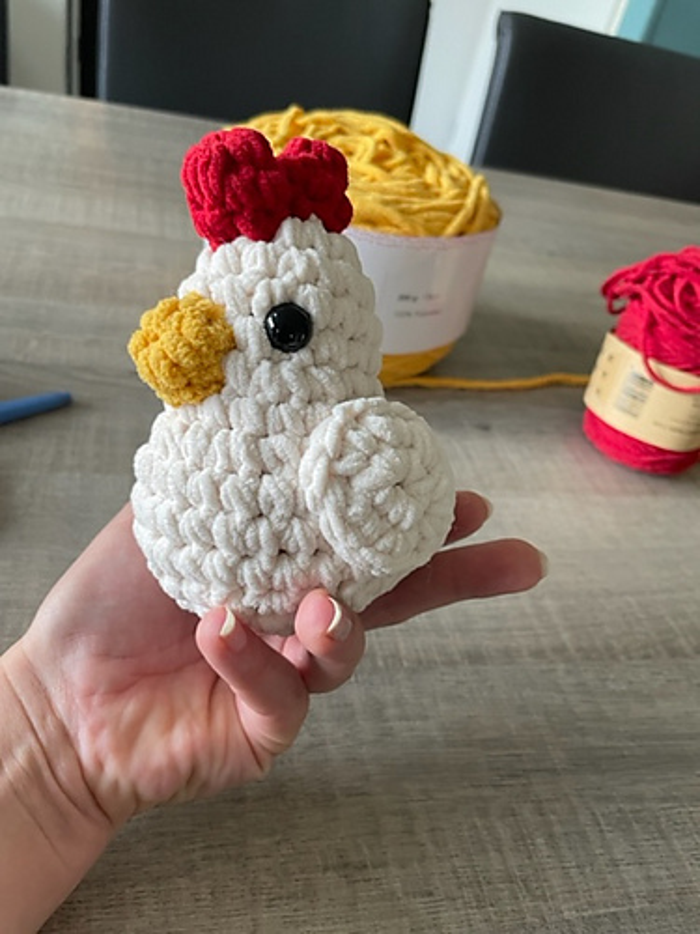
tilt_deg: -36.5
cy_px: 467
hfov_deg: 53.1
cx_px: 350
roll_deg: -14.2
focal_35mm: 26
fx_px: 701
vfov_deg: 67.3
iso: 100
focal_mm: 4.2
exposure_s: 1/50
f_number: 1.6
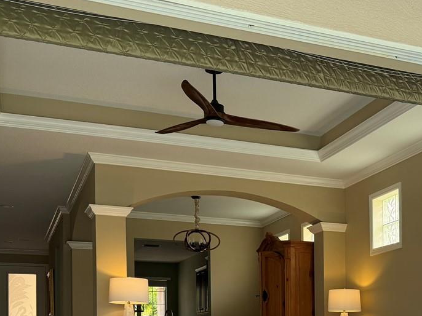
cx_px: 359
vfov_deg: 24.6
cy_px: 335
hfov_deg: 33.0
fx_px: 682
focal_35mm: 56
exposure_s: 1/161
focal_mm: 6.76
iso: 100
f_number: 1.78
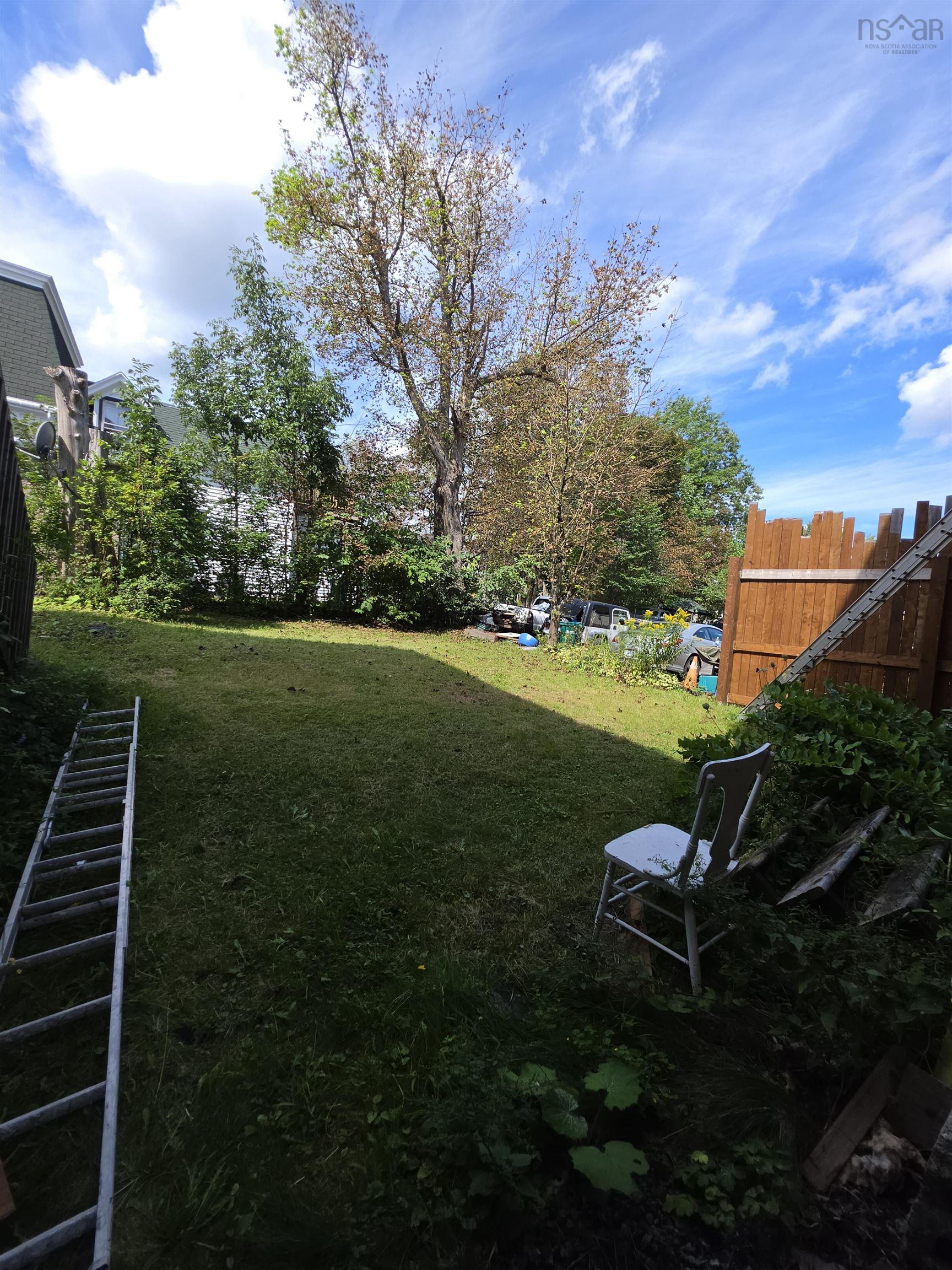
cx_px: 476
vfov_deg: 106.2
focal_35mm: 13
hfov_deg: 89.9
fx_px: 477
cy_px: 635
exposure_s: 1/431
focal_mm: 2.2
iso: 16
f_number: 1.9
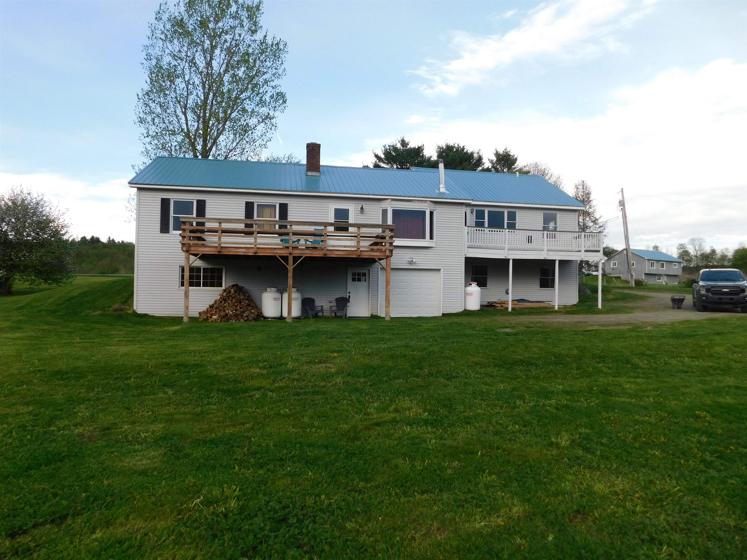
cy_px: 280
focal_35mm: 23
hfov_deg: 73.9
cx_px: 374
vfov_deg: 58.9
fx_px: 496
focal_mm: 4
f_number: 3
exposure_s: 1/320
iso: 125
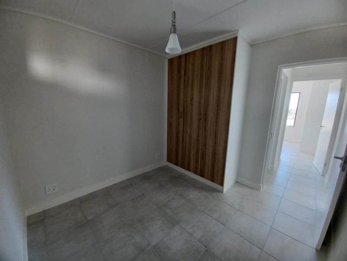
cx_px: 174
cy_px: 130
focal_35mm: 13
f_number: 2.2
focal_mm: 1.42
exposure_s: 1/33
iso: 160
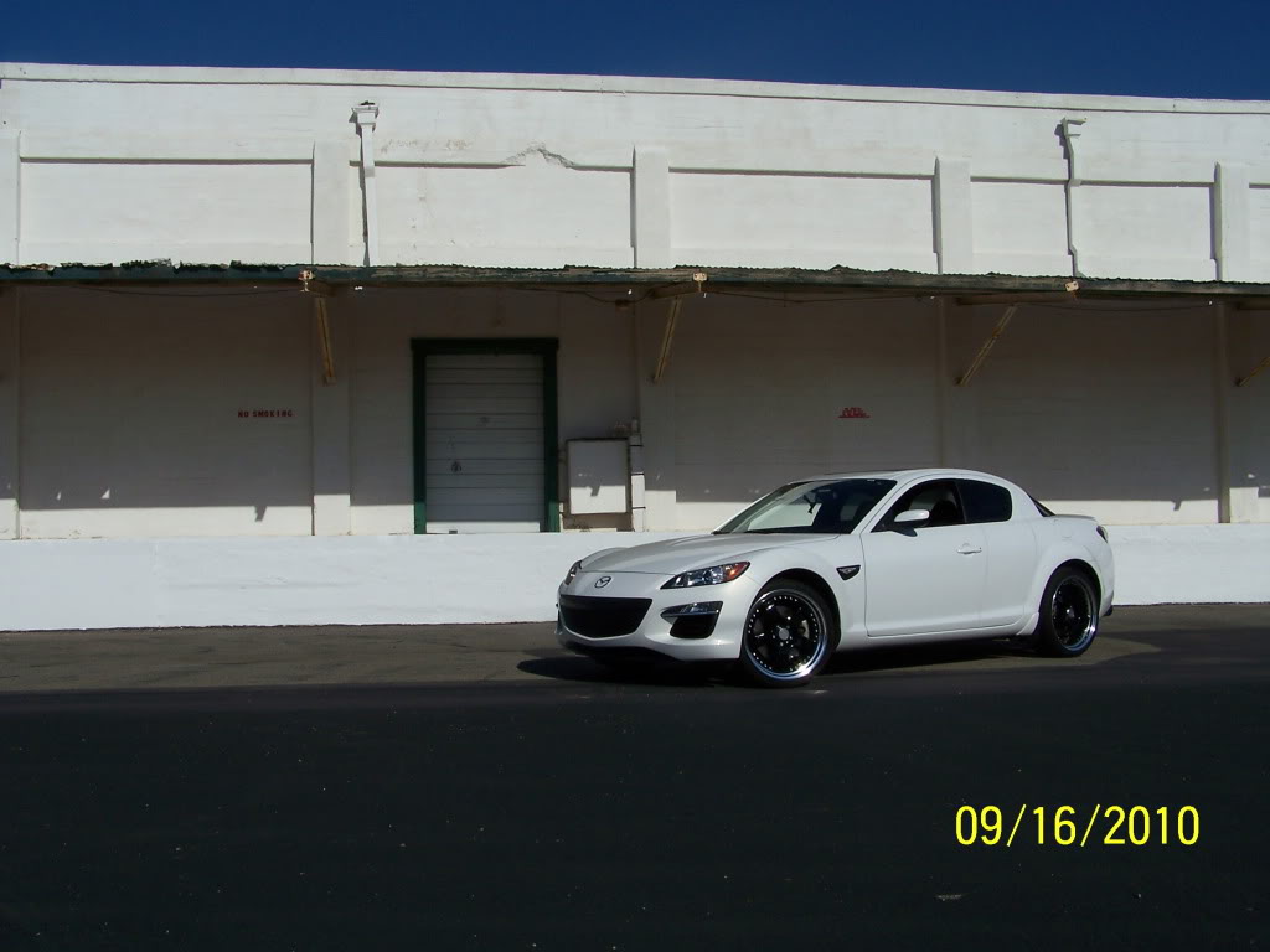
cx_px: 635
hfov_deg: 49.0
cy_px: 476
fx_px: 1394
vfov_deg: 37.7
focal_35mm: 38
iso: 80
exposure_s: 1/1600
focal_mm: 6.3
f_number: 5.6
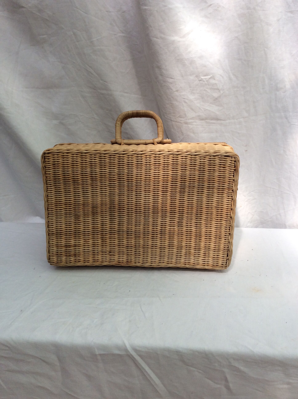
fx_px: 368
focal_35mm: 32
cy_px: 200
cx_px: 149
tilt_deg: -19.4
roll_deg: +0.6
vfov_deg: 56.9
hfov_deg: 44.1
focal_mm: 3.3
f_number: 2.4
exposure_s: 1/207
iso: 32
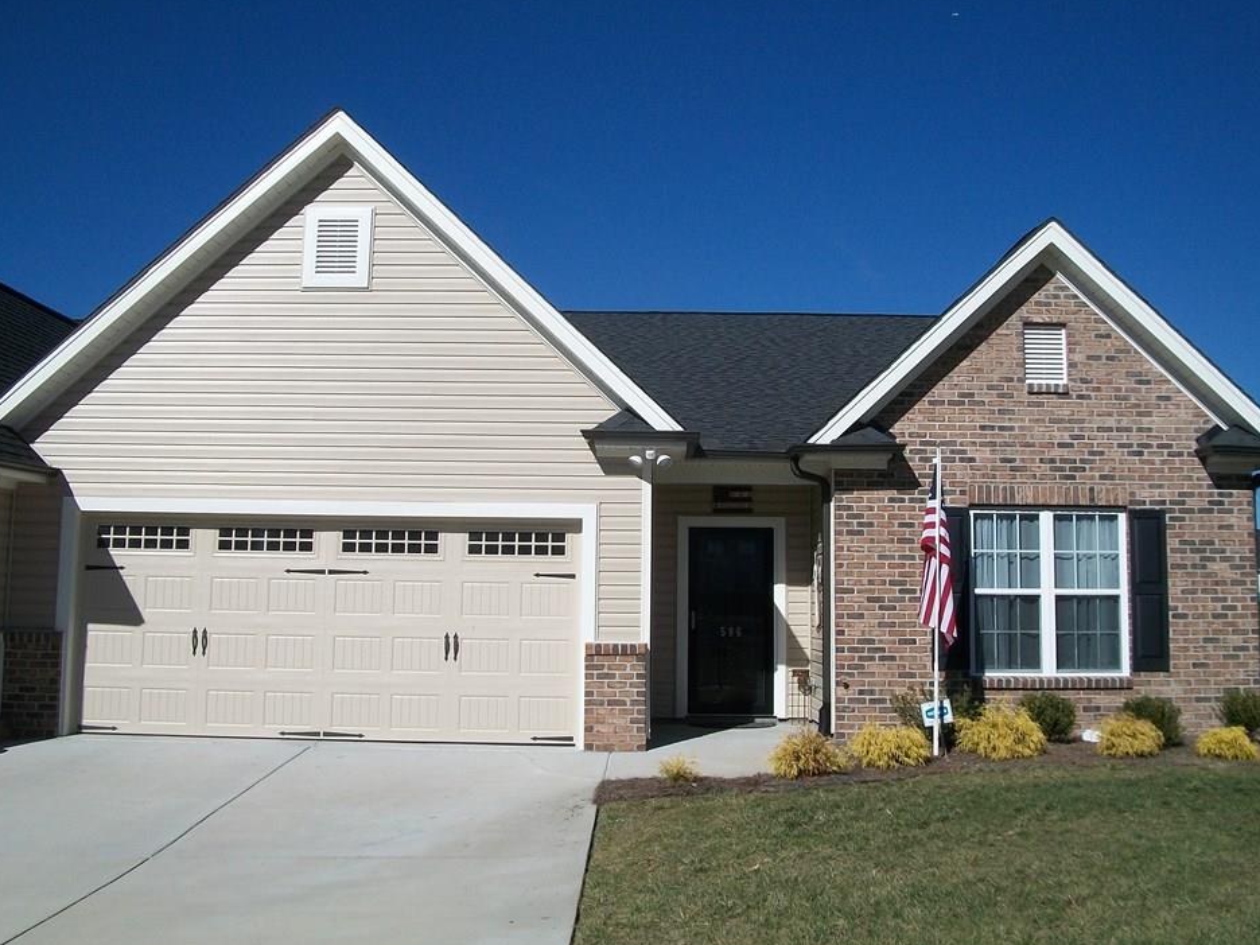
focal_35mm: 35
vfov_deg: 40.7
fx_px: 1274
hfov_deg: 52.6
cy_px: 464
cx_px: 638
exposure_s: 1/800
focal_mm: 5.7
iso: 80
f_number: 5.5
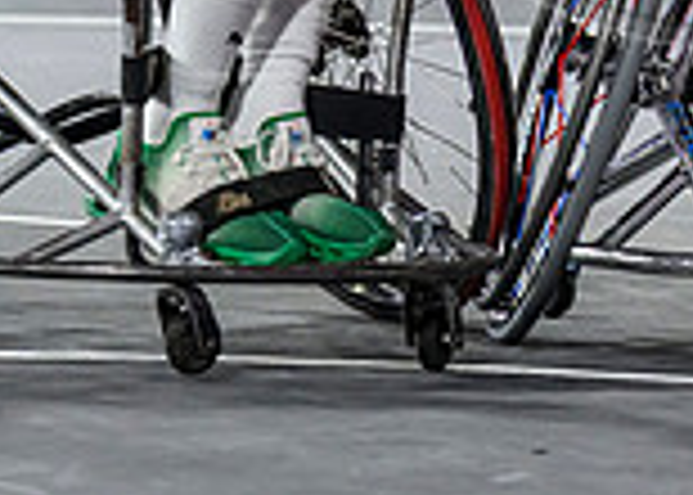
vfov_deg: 3.0
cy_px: -435
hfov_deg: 4.2
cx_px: 1230
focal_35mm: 475
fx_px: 9349
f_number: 3.2
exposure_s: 1/1600
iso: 2500
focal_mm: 94
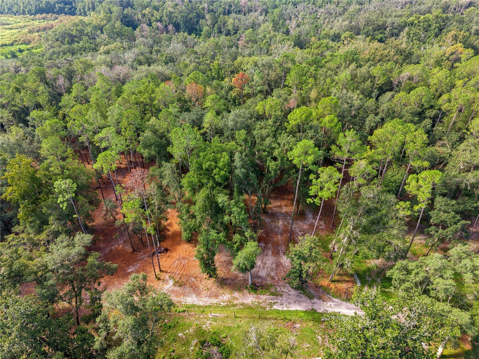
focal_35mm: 24
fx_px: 332
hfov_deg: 71.6
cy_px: 180
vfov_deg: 56.8
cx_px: 240
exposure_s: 1/320
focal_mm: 8.67
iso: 100
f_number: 1.8
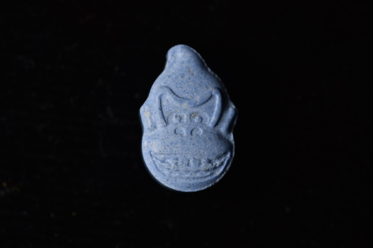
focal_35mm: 90
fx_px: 932
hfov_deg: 22.6
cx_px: 186
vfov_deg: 15.2
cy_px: 124
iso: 100
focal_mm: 60
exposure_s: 1/160
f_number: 11
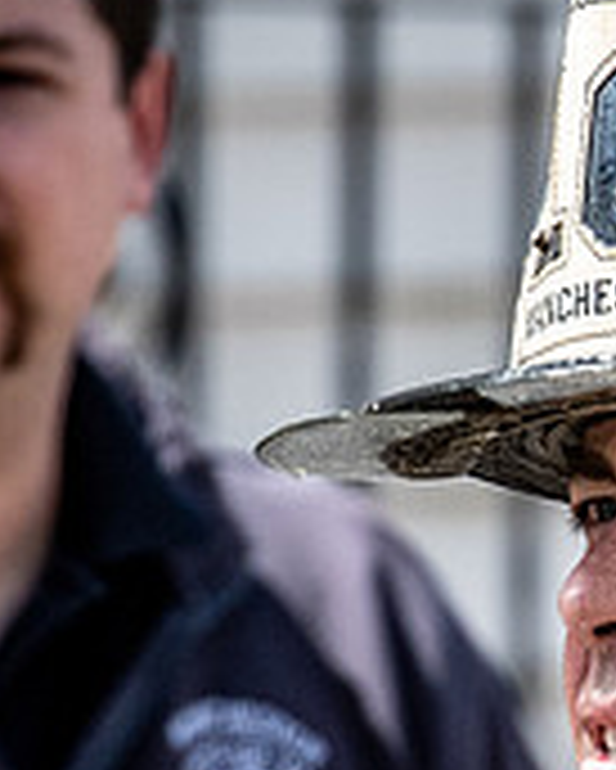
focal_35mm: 1249
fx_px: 28438
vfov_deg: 1.5
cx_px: 877
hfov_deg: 1.2
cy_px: 430
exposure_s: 1/5000
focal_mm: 200
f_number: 3.5
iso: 1000
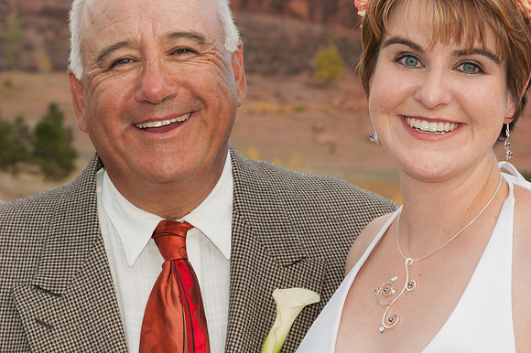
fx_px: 2653
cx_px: 266
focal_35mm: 180
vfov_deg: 7.6
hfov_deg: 11.4
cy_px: 176
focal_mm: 120
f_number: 14
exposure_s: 1/60
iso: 200
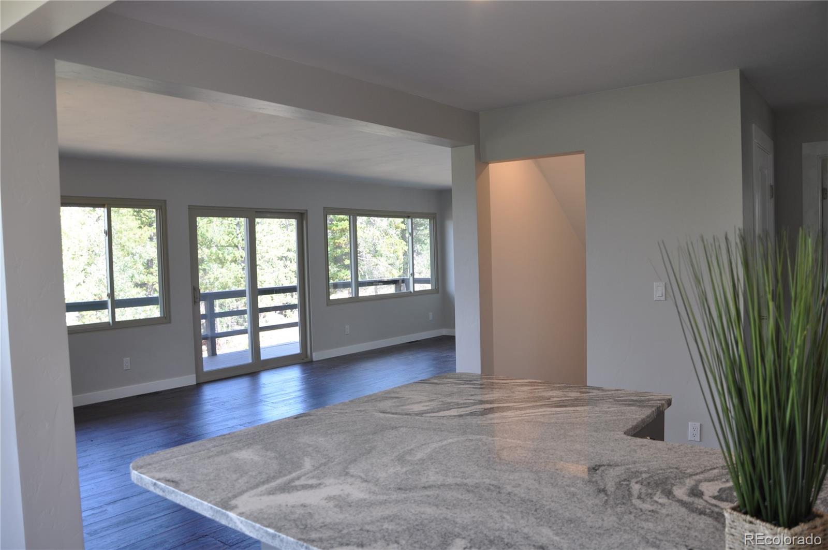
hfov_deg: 67.5
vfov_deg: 47.8
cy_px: 275
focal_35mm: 27
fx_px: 620
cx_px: 414
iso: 200
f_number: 6.3
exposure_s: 1/40
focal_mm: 18
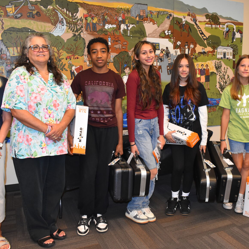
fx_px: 285
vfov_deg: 47.2
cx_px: 141
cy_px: 126
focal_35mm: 35
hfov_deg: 47.1
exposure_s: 1/80
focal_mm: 18
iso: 1600
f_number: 5.6
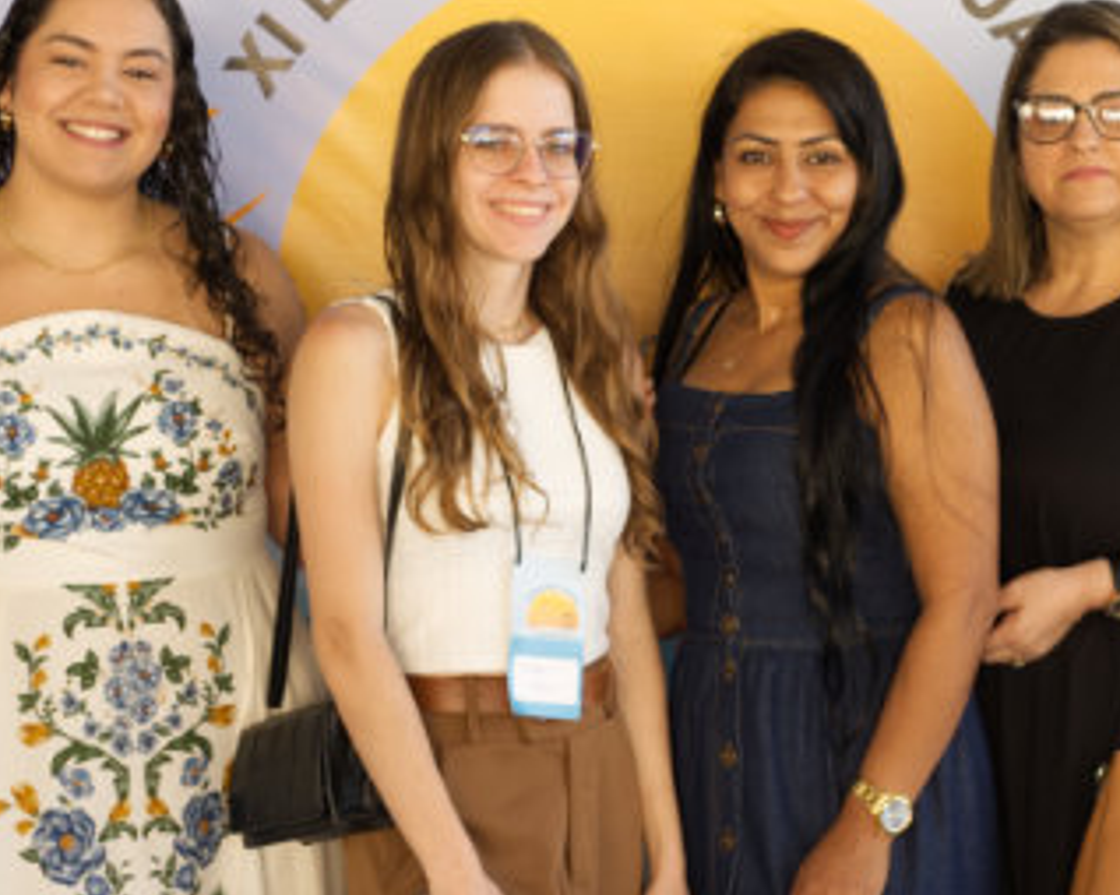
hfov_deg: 15.5
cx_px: 828
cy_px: 562
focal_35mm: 124
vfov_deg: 12.4
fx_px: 4108
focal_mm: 35
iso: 320
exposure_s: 1/100
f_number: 4
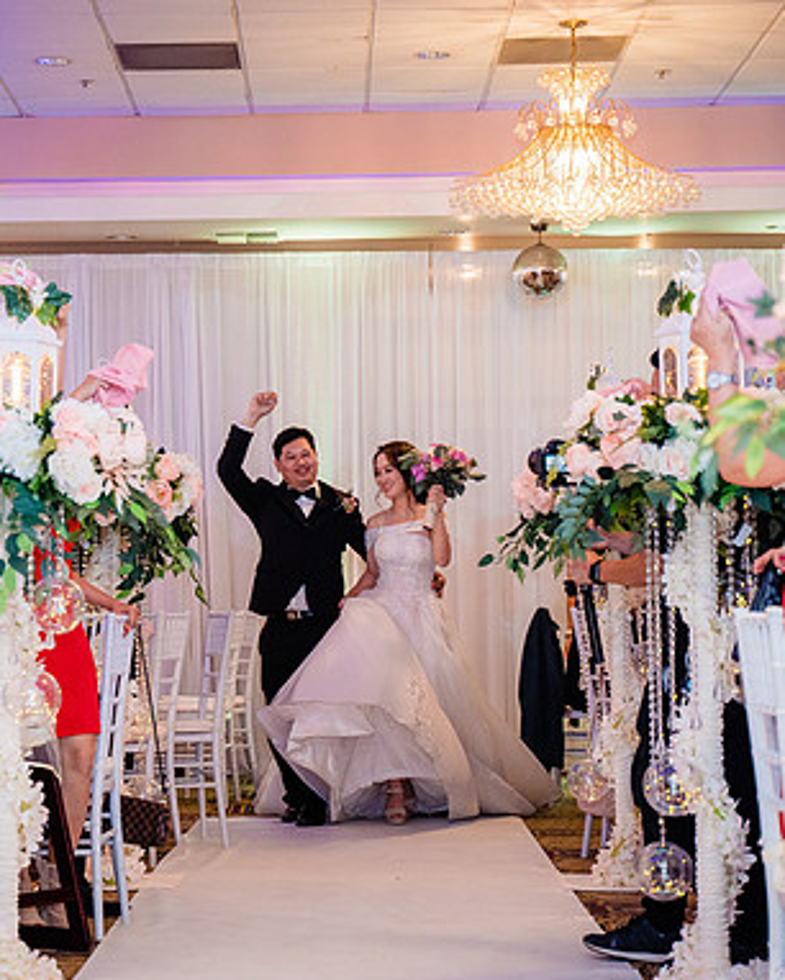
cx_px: 234
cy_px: 445
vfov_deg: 21.2
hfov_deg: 17.0
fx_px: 2612
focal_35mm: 90
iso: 1250
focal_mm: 56
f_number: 3.5
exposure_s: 1/160
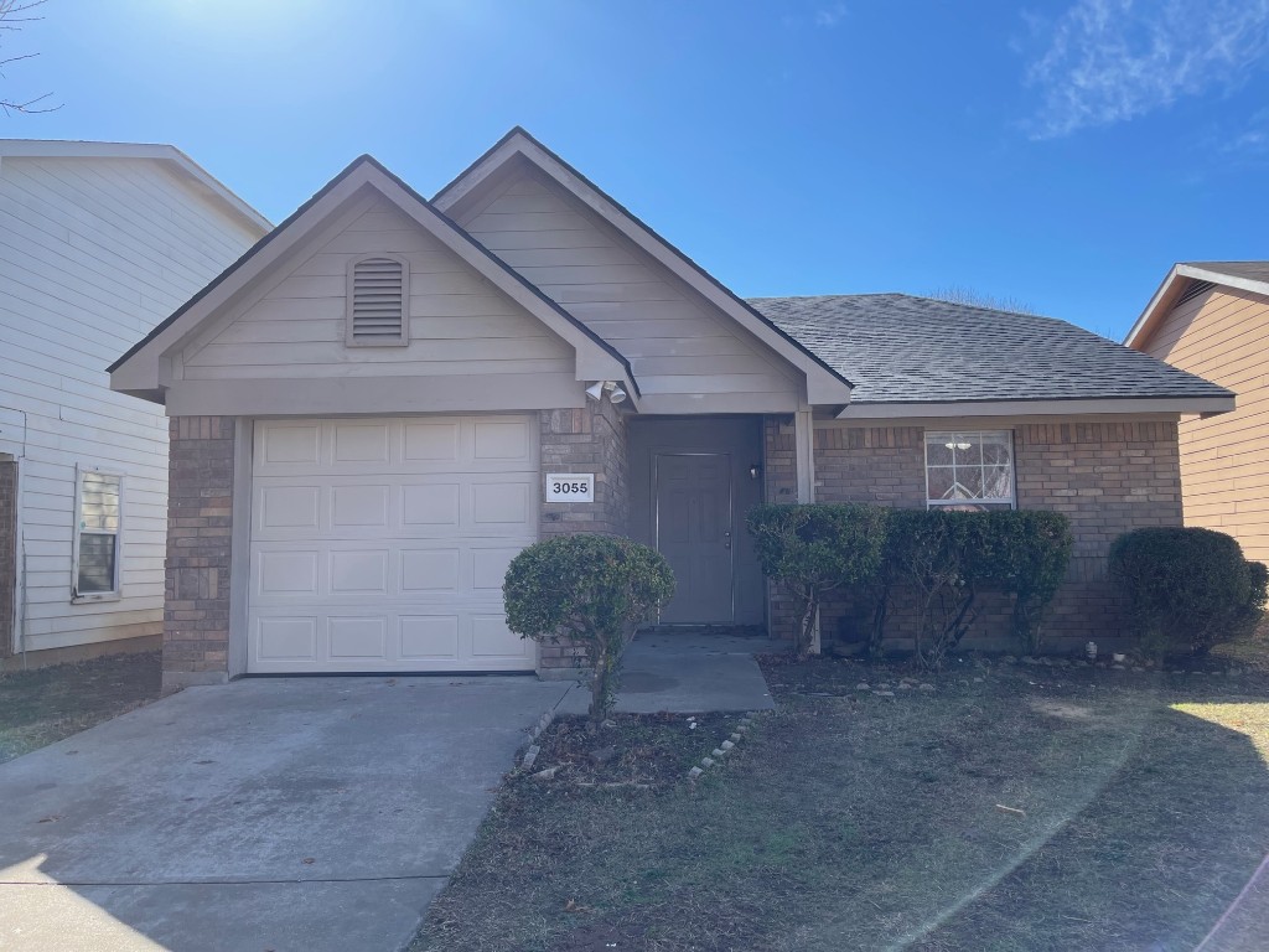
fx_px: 953
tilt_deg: +4.7
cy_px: 476
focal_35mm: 26
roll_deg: +0.1
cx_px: 634
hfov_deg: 67.3
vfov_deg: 53.1
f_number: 1.6
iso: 32
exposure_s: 1/1795
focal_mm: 5.1
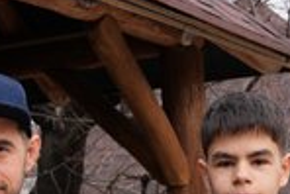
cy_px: 252
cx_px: 118
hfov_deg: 21.0
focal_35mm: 97
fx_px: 782
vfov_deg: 13.6
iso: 160
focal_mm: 36
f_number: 5.6
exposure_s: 1/250
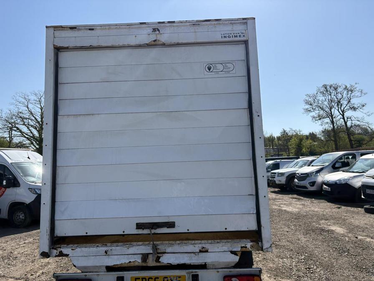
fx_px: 281
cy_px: 140
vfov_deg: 53.1
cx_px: 187
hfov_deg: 67.3
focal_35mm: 26
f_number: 1.6
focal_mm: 5.96
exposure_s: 1/3279
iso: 50
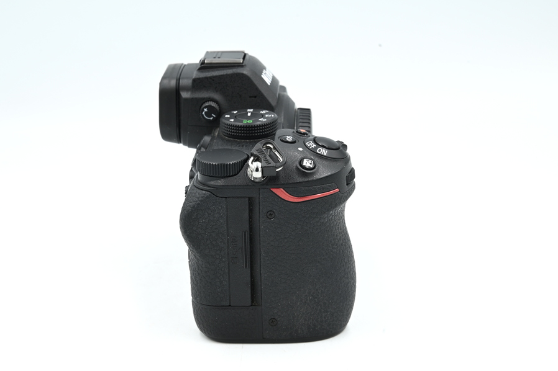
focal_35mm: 78
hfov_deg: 26.0
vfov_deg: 17.5
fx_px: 1208
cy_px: 206
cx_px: 271
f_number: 14
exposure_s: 1/13
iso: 100
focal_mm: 70
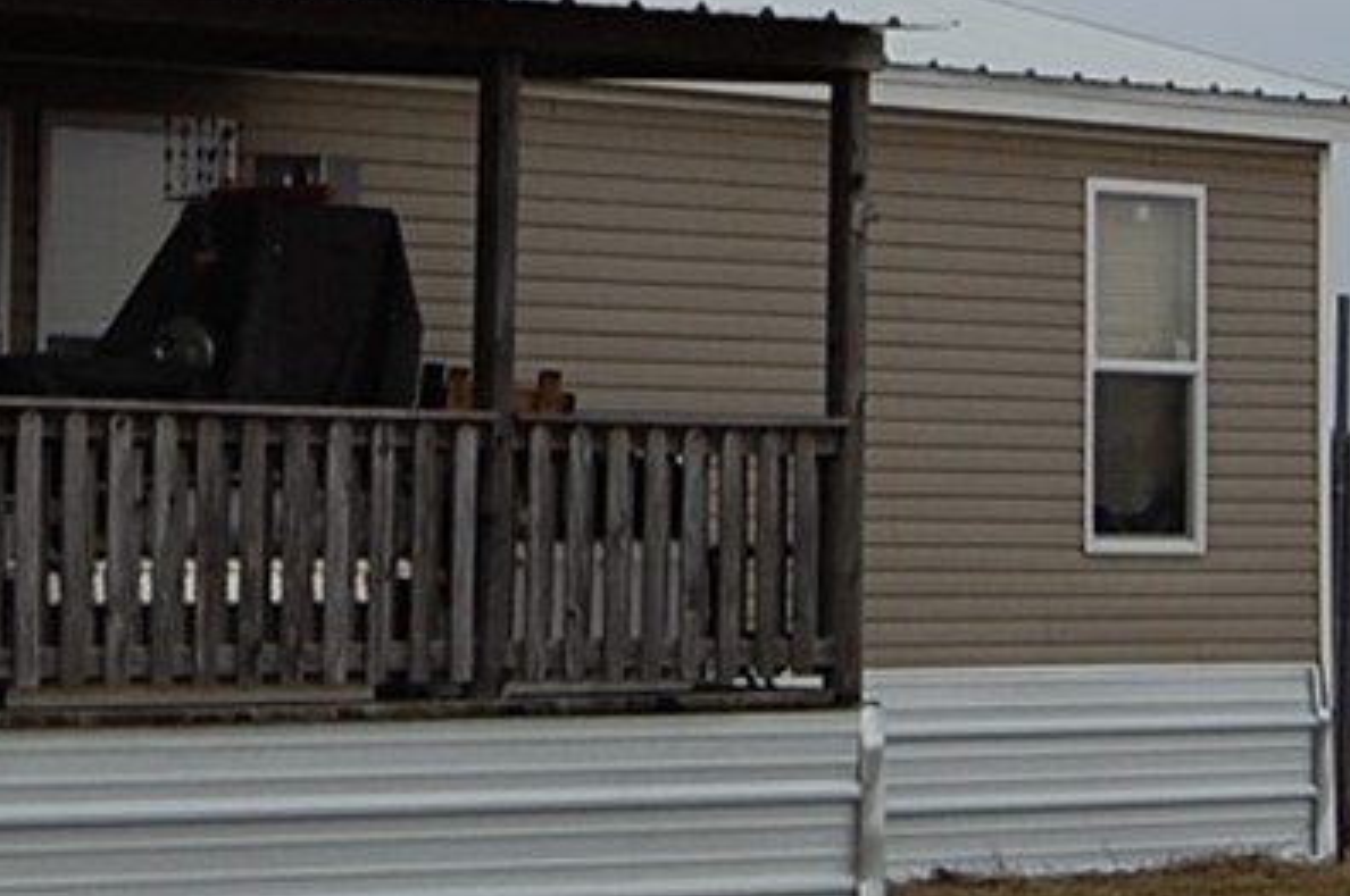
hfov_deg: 12.3
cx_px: 44
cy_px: -181
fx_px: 6180
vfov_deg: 8.2
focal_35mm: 165
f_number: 6.3
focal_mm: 20
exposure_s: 1/160
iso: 200
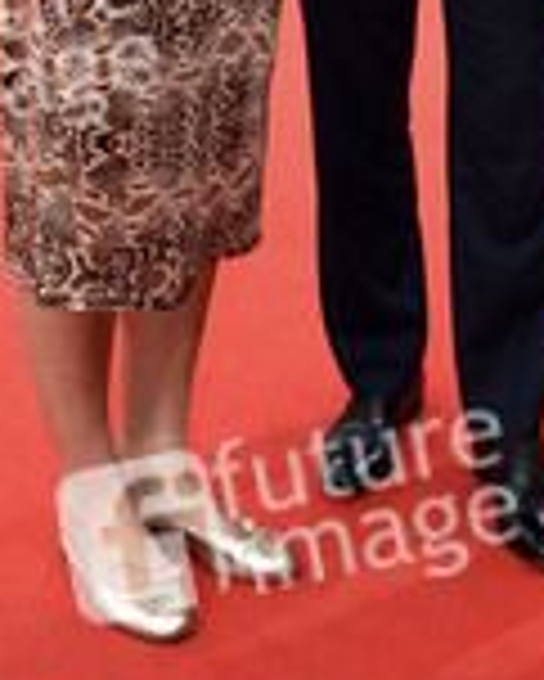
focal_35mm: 119
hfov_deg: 12.9
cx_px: 418
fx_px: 2393
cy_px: -158
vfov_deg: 15.5
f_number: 7.1
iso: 200
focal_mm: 32
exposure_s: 1/160
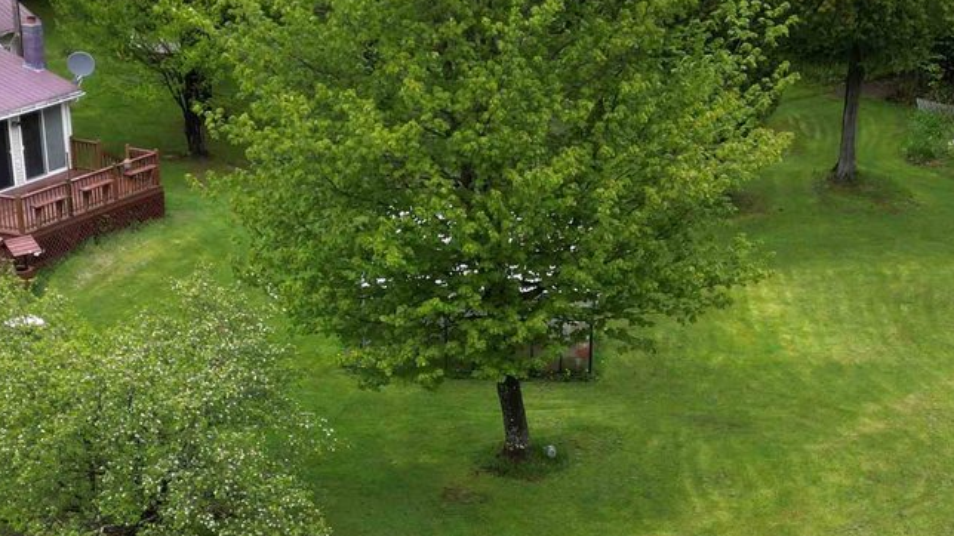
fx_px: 1644
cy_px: 357
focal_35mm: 65
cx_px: 409
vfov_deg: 18.5
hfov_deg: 32.3
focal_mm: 6.72
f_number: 1.7
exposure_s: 1/640
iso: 100
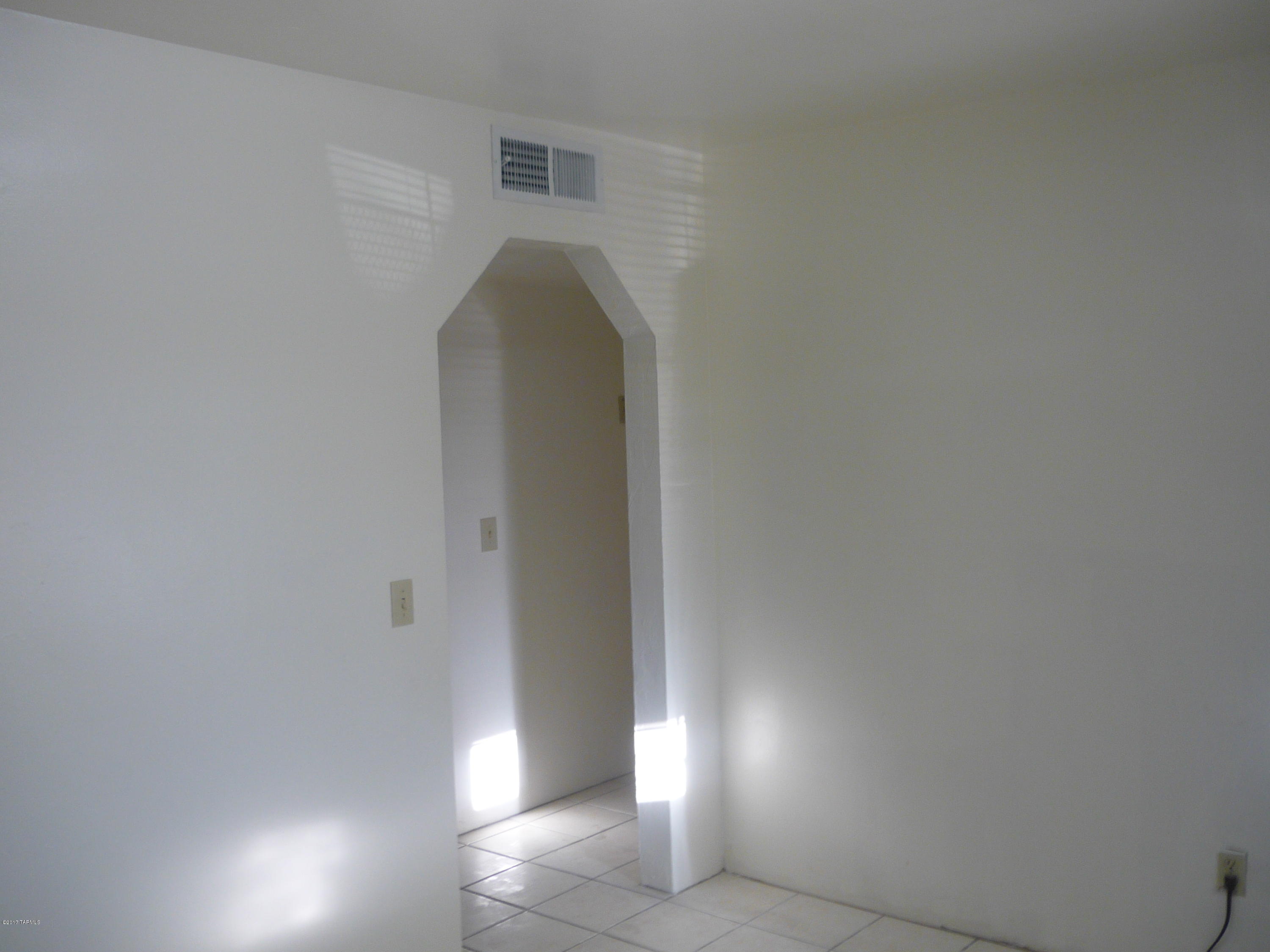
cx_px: 635
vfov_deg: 42.9
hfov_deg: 55.4
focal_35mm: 33
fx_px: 1211
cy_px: 476
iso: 100
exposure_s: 1/40
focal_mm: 5.5
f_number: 2.8
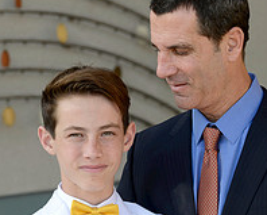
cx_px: 175
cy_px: 208
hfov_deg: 9.5
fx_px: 1599
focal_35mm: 202
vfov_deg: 7.6
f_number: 4
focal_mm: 95
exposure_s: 1/320
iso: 250
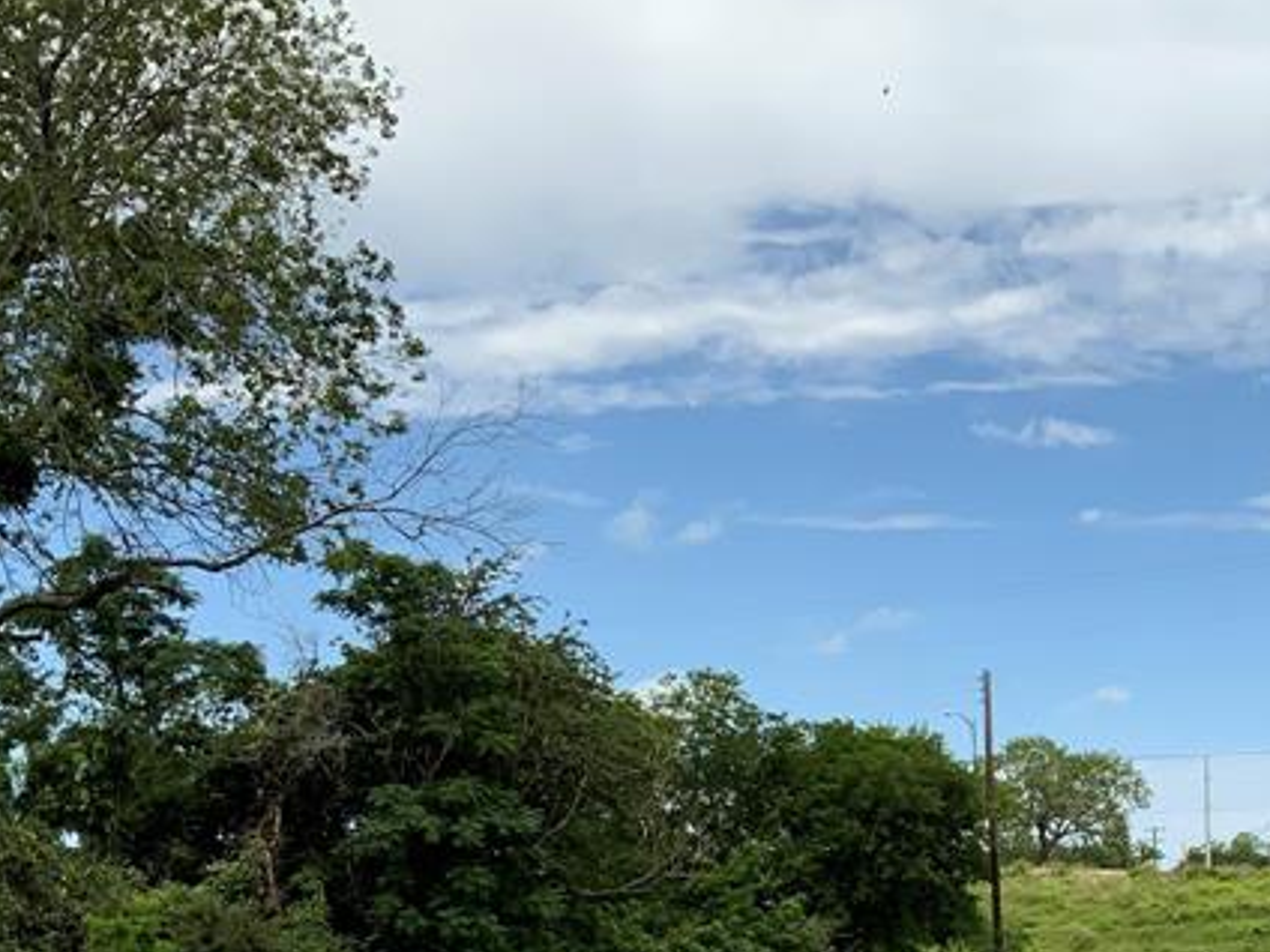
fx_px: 2568
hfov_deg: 26.5
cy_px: 976
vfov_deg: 20.3
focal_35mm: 70
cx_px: 1237
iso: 16
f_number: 1.8
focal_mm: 3
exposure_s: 1/2427
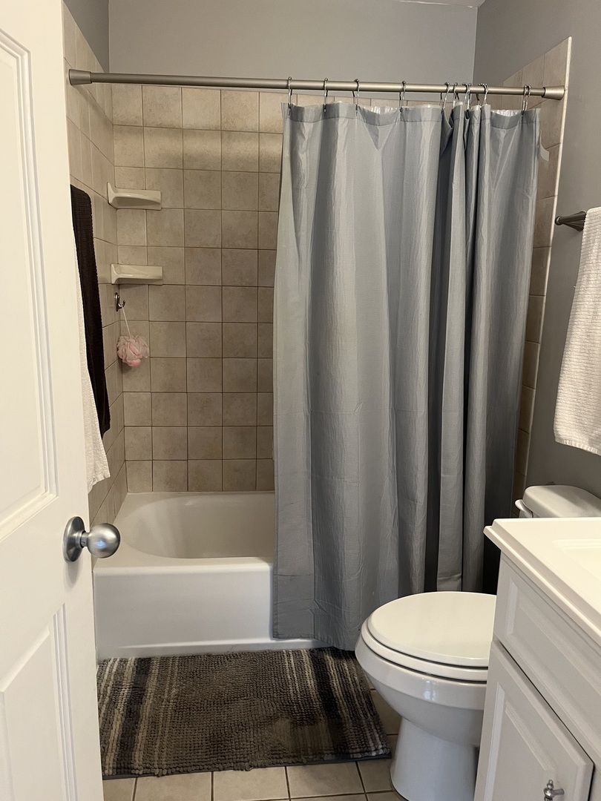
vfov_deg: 67.3
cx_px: 300
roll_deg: -0.6
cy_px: 400
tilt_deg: -10.9
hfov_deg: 53.1
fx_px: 602
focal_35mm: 26
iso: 200
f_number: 1.6
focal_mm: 5.1
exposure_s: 1/60
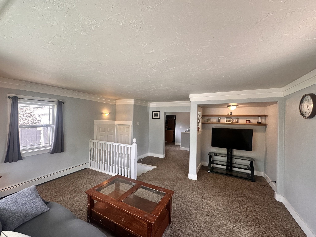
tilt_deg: +0.1
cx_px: 158
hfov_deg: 102.1
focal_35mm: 14
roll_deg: -1.3
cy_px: 118
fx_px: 128
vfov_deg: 85.7
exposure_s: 1/120
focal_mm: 2.22
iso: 125
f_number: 2.2
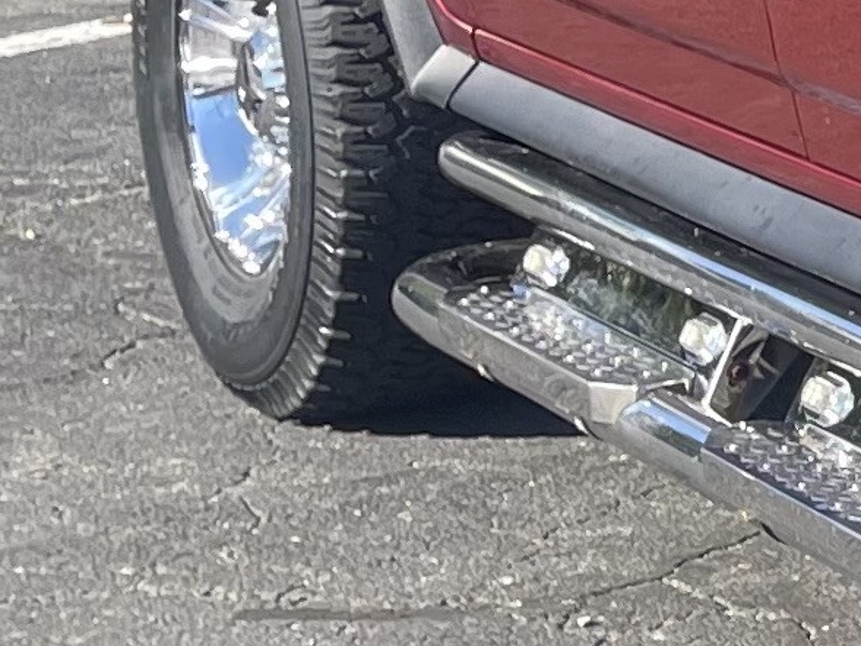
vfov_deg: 8.6
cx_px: 2253
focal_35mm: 171
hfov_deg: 9.8
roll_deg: -0.2
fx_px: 4254
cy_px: -25
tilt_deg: -8.7
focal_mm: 5.1
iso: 32
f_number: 1.6
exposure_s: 1/831
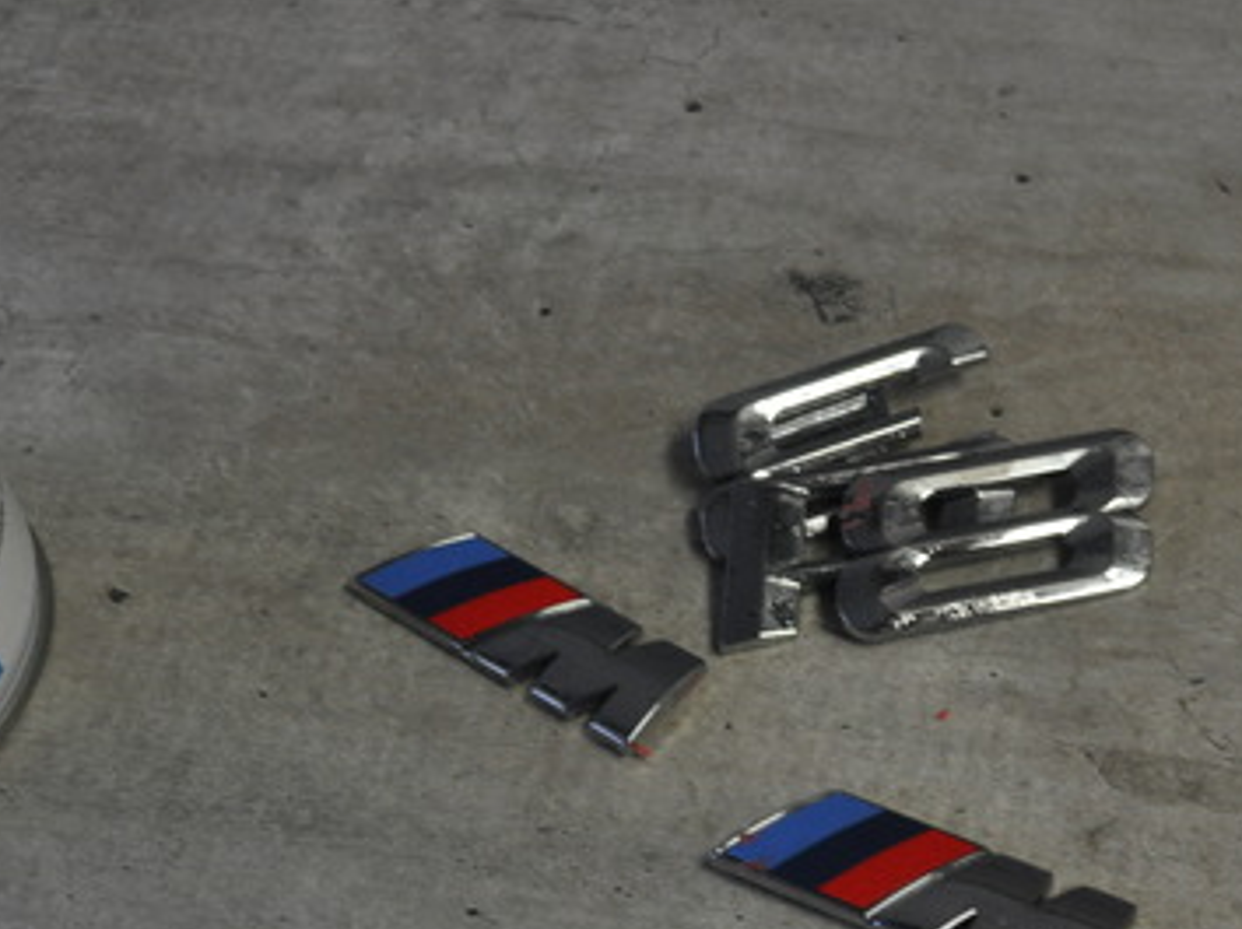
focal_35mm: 73
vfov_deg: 20.0
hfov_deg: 26.5
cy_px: 717
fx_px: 2617
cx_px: 842
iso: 800
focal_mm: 28
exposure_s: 1/50
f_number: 4.5
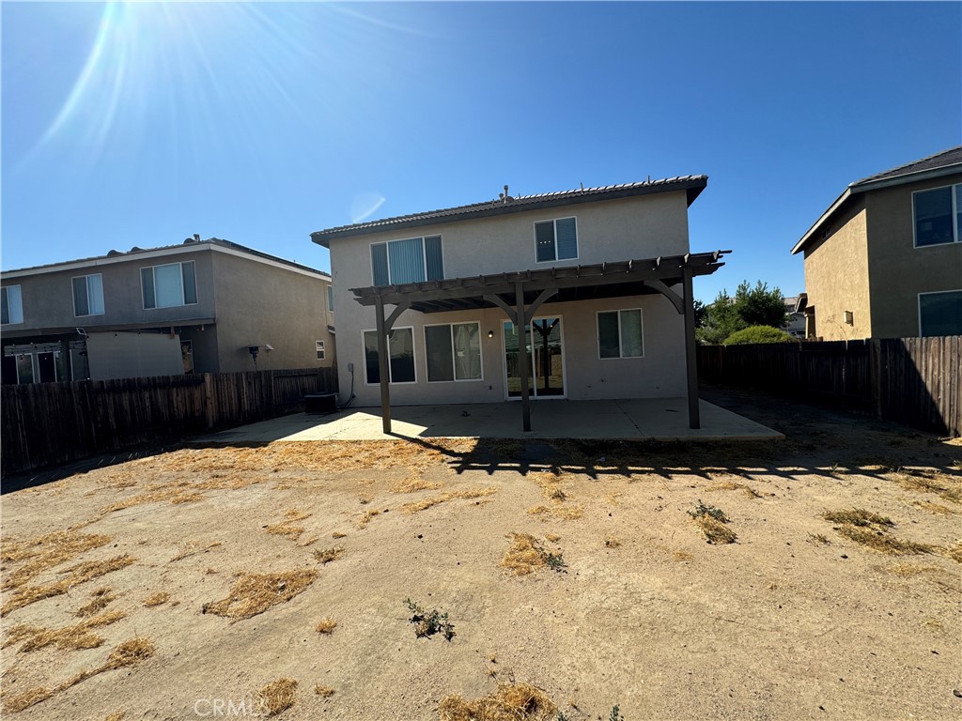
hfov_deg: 102.1
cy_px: 360
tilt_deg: -0.9
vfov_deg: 85.7
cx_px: 481
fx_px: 389
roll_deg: +2.8
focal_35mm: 14
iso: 40
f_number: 2.2
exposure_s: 1/1672
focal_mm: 2.22
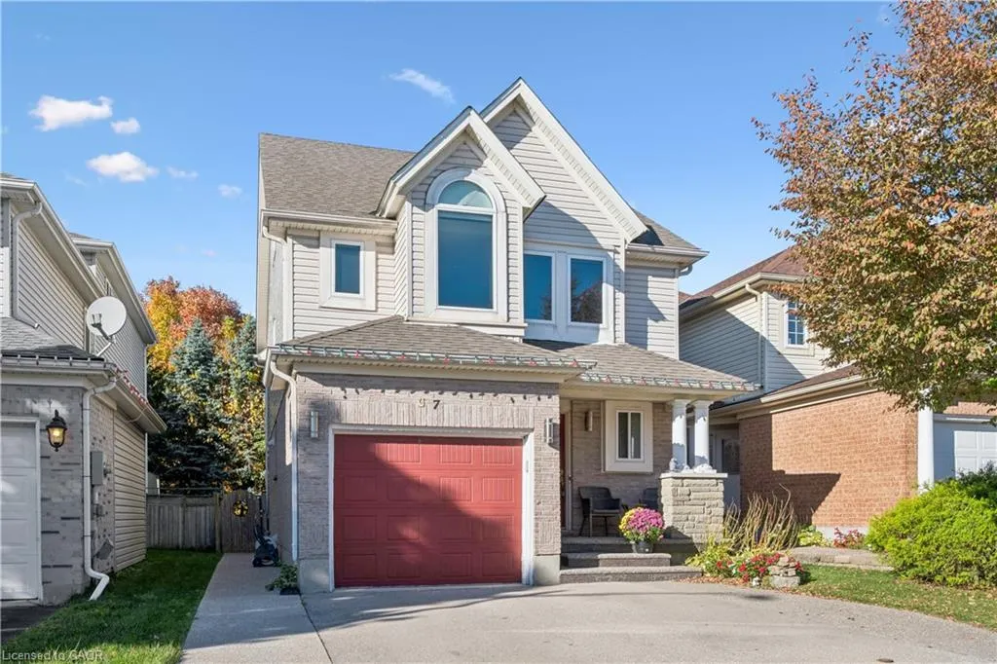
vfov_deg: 47.1
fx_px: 761
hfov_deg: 66.4
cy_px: 332
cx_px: 498
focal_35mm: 28
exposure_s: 1/250
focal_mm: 27.5
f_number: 16
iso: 200
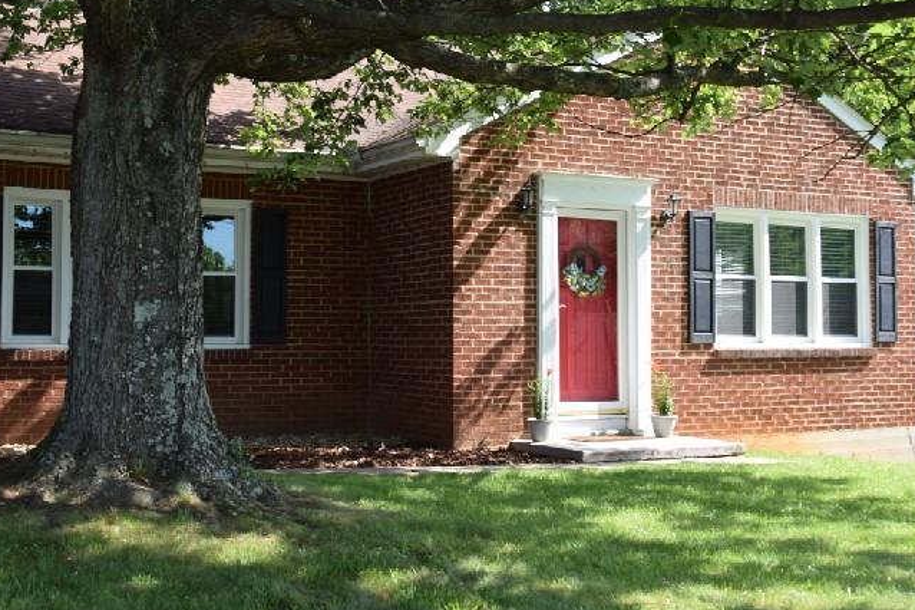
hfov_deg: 37.5
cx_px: 445
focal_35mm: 53
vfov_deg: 25.4
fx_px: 1347
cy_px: 240
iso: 100
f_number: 5.6
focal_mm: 22
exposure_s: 1/125
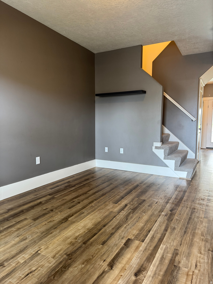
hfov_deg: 56.8
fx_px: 197
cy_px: 142
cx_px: 106
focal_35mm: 24
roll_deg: +0.4
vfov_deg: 71.6
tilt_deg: -4.8
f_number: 1.78
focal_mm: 6.76
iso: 250
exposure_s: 1/60
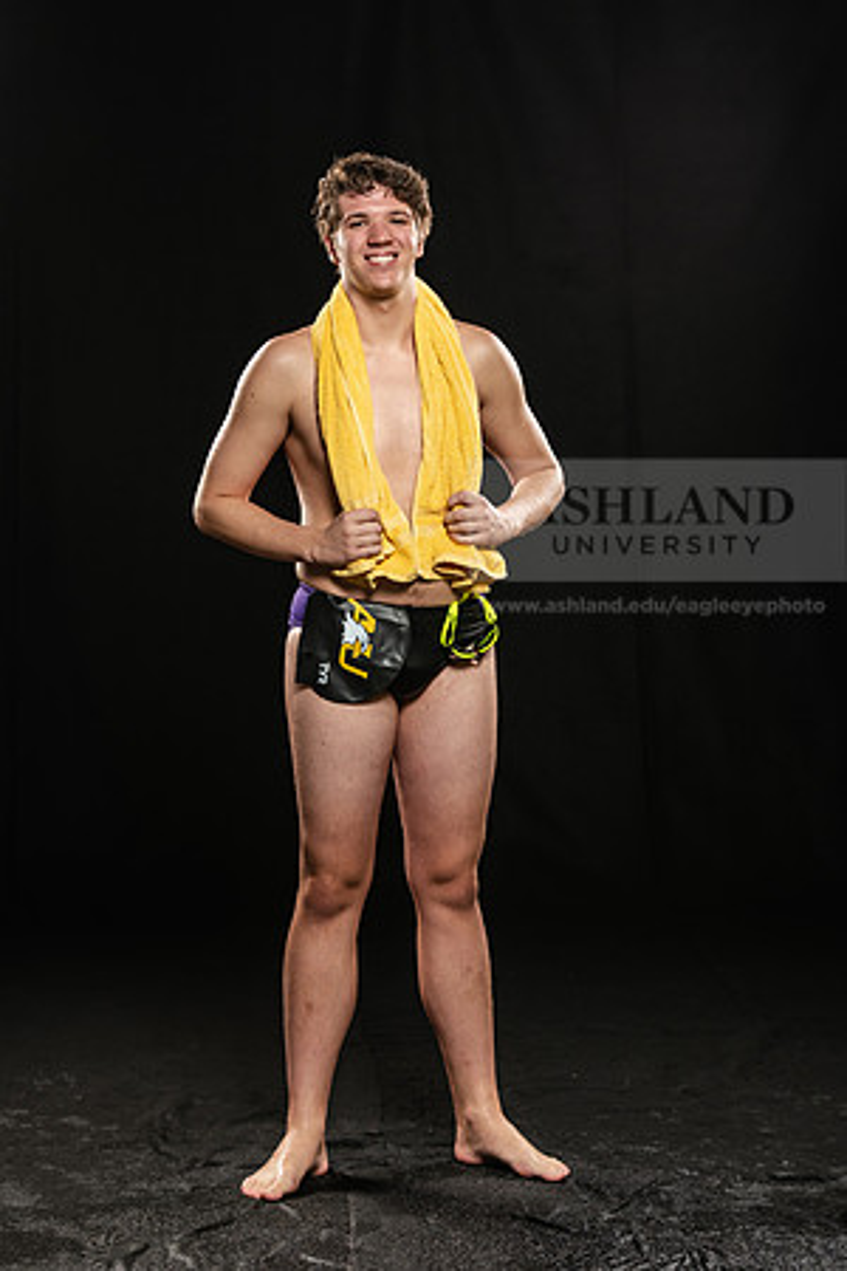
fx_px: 3352
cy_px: 636
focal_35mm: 95
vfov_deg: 21.5
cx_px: 424
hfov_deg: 14.4
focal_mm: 95
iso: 400
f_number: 6.3
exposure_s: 1/200
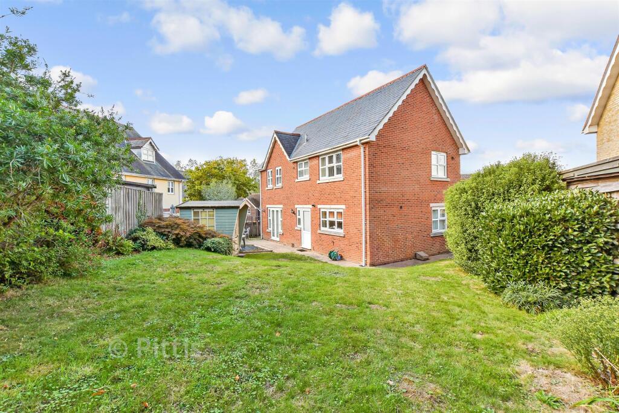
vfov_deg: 77.3
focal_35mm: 15
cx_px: 310
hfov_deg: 100.4
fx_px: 258
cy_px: 206
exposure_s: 1/50
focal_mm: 10
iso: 160
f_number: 8
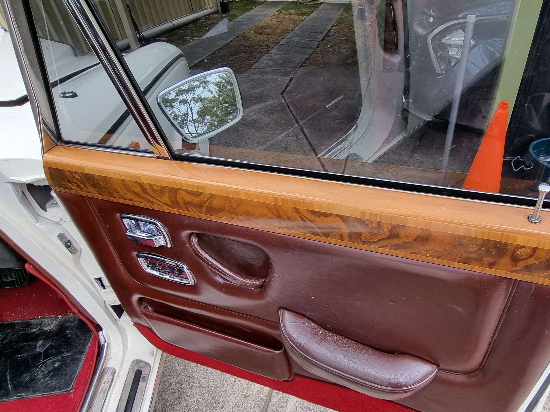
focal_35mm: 21
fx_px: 334
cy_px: 239
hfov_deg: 77.3
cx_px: 351
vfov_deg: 63.1
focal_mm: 2.2
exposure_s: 1/163
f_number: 2.2
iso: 50
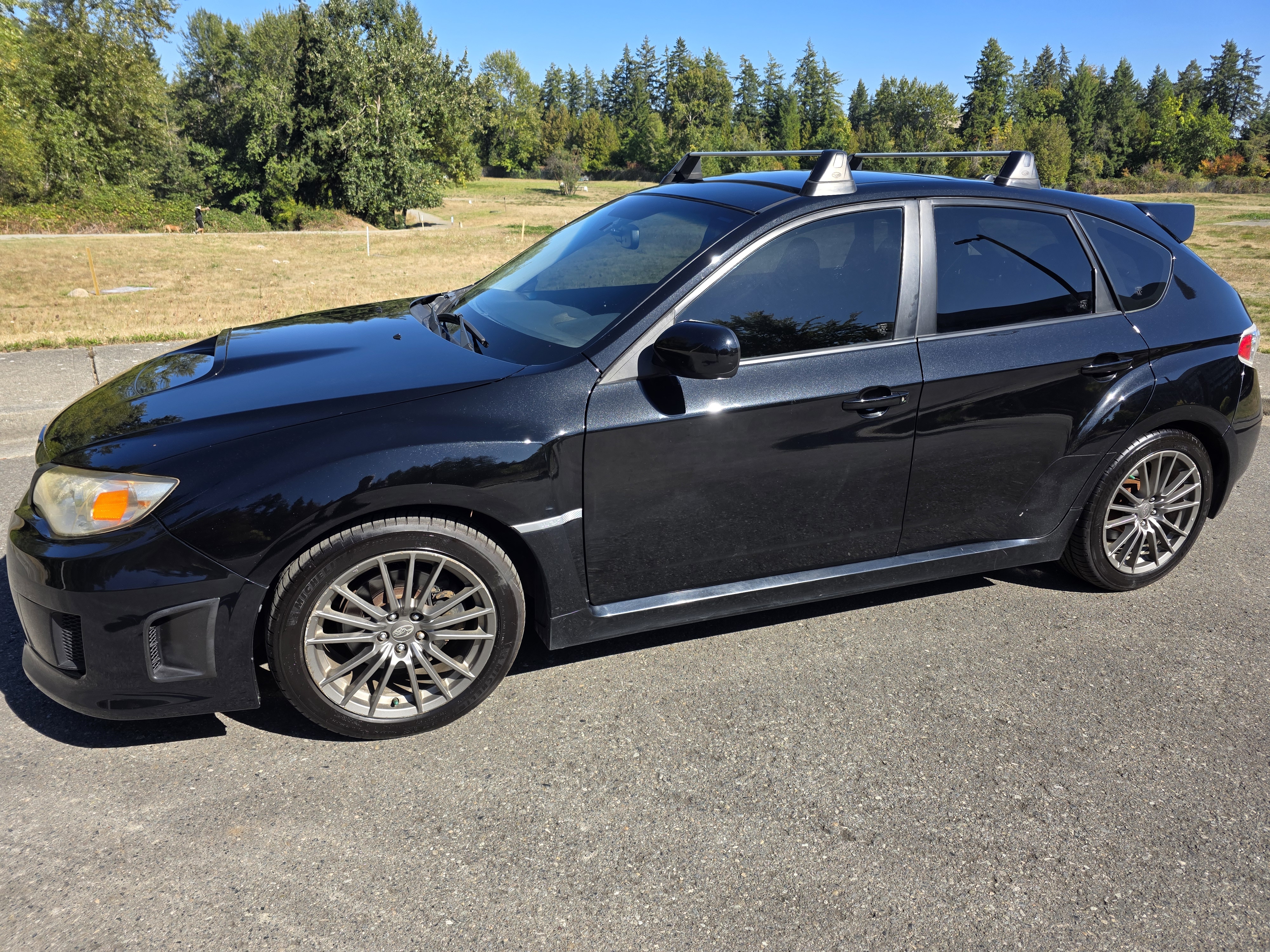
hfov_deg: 73.9
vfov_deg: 58.9
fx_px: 844
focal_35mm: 23
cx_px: 635
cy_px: 476
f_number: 1.7
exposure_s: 1/2531
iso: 80
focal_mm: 6.3
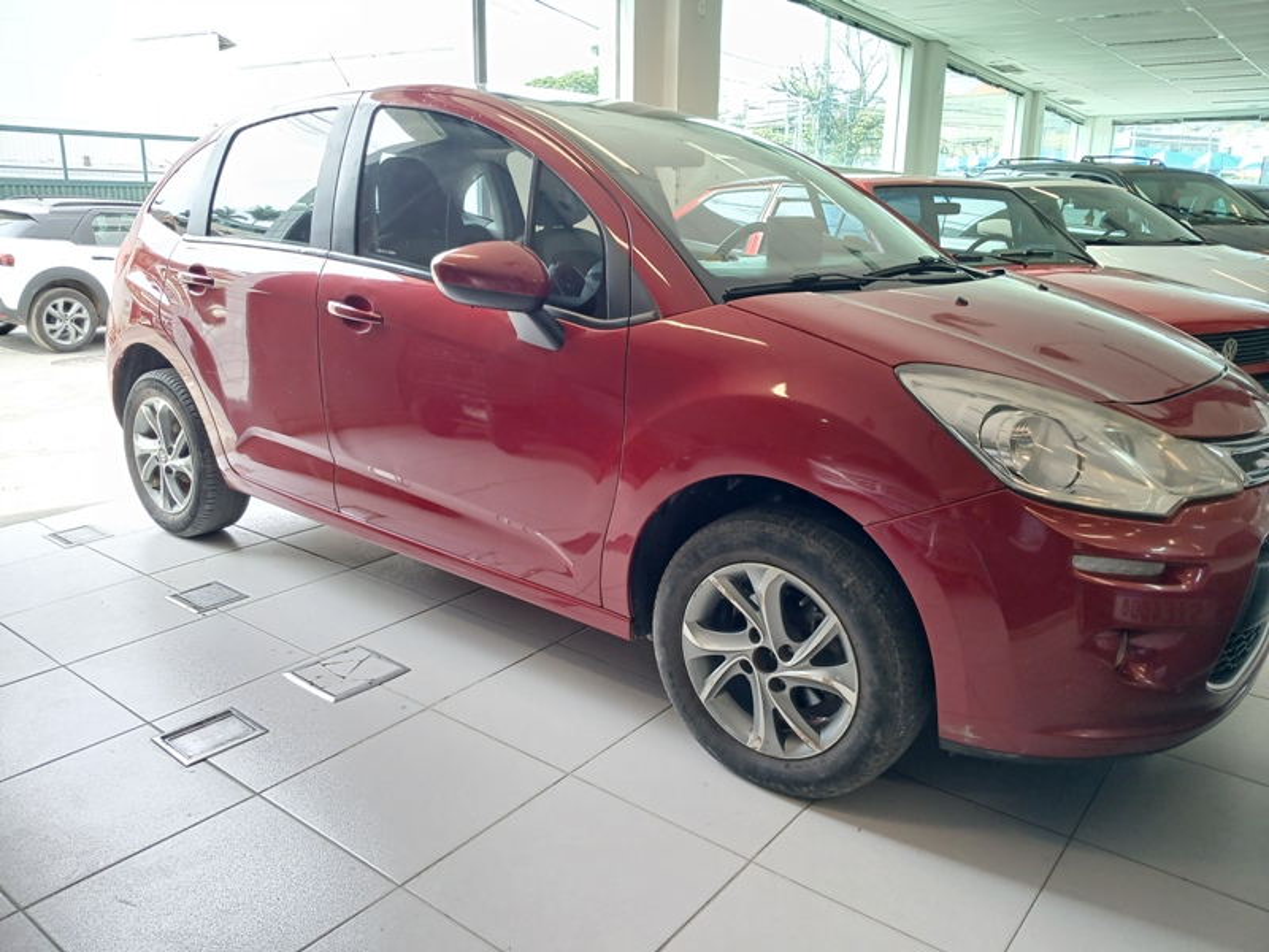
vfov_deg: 53.1
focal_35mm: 26
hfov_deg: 67.3
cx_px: 634
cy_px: 476
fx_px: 953
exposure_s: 1/60
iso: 160
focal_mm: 3.98
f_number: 1.8
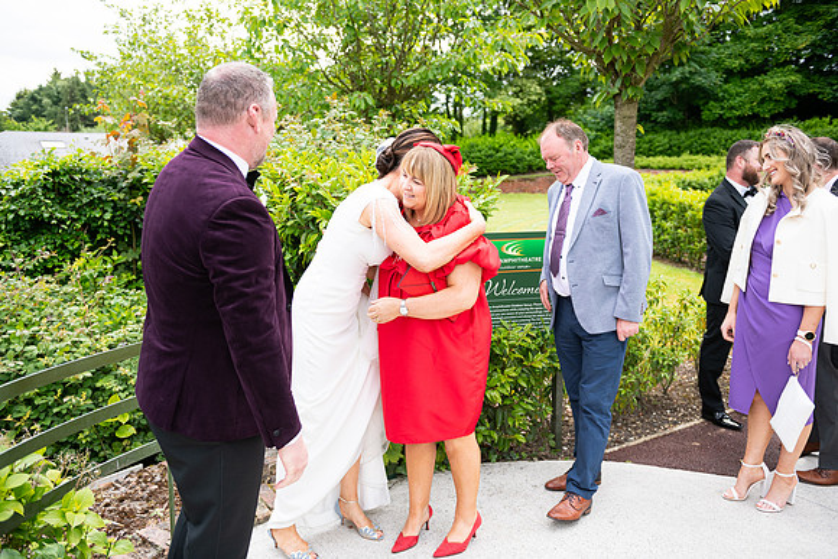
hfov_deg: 63.6
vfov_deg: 45.0
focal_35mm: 29
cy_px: 280
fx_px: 675
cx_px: 419
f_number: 3.5
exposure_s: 1/1250
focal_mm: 29
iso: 250
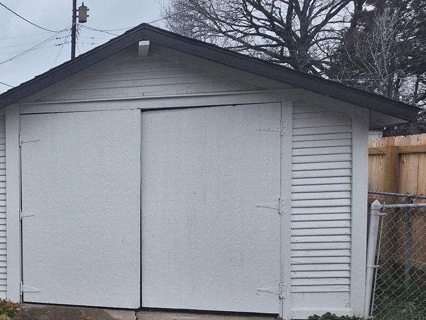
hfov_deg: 44.8
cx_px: 2
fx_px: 431
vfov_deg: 40.3
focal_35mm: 35
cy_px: 208
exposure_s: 1/145
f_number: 2.2
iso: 25
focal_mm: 1.7
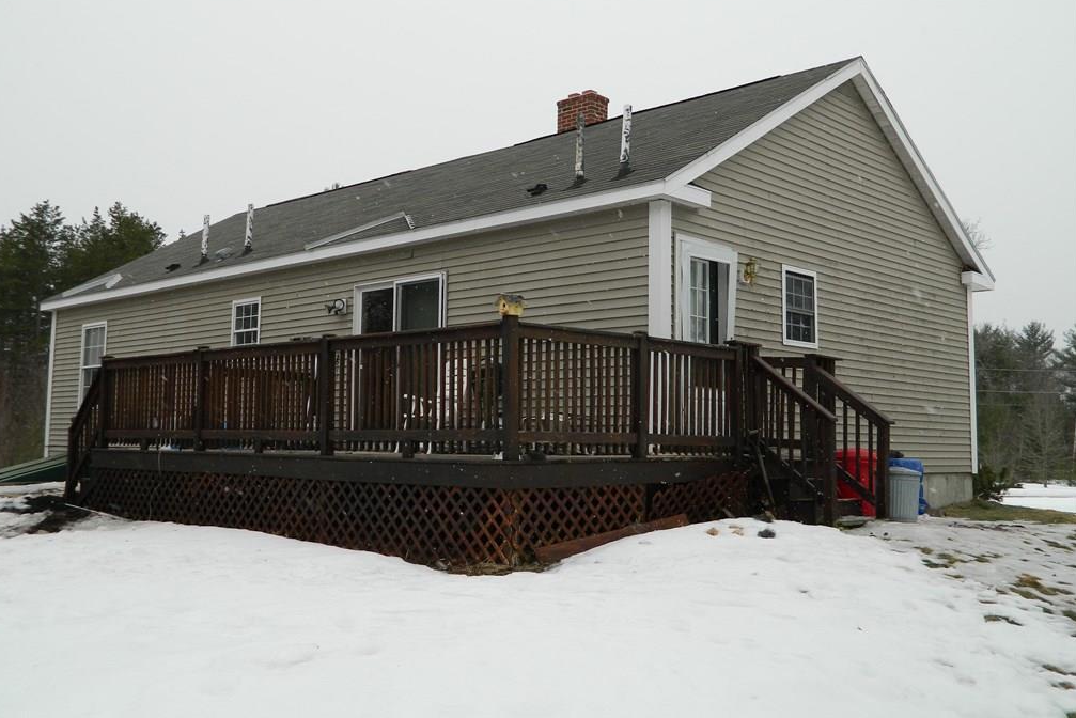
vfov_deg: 35.9
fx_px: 1106
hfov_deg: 51.9
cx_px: 534
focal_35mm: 37
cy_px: 326
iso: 80
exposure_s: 1/250
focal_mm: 6.2
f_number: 3.3
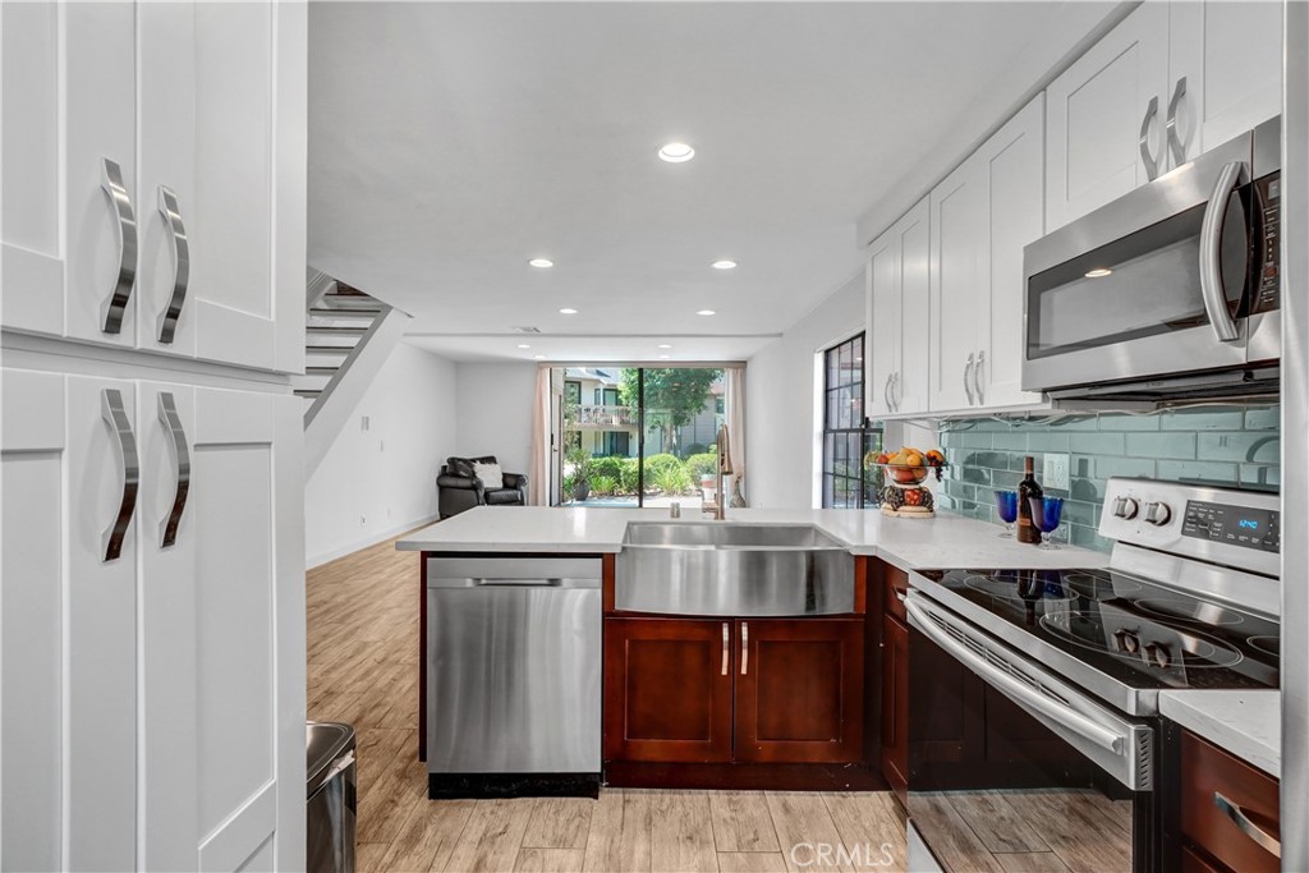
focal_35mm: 15
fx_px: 545
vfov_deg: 77.3
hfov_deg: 100.4
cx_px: 654
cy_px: 436
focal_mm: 10
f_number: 9
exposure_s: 1/13
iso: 400
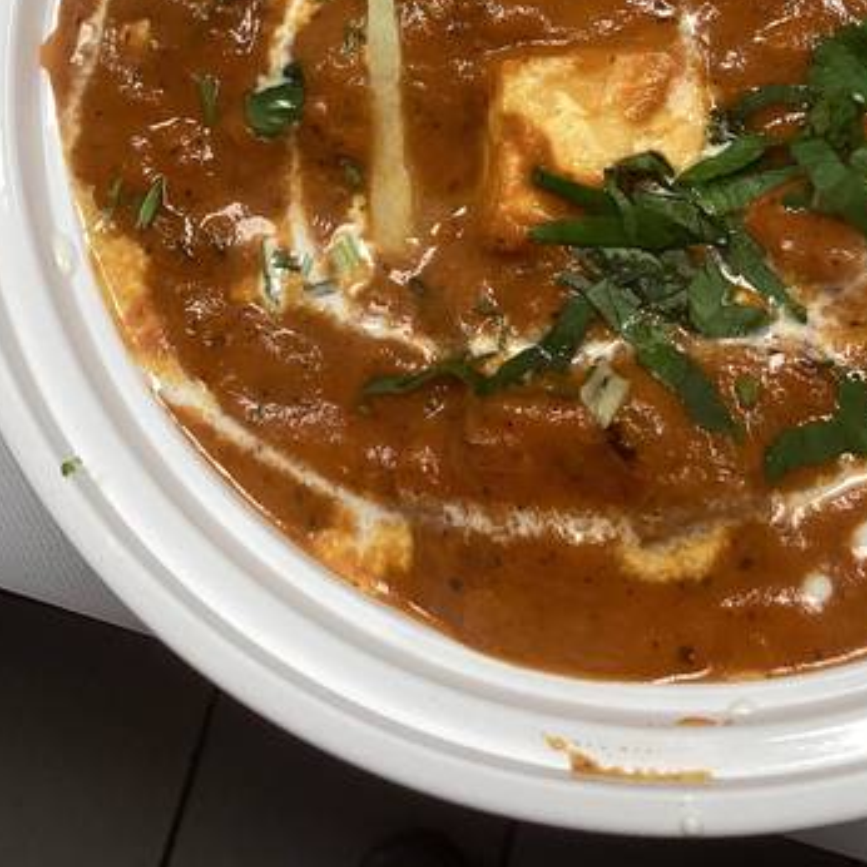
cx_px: 631
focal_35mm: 58
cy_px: 41
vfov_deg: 28.1
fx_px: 1644
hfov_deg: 29.2
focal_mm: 3.3
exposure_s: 1/60
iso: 80
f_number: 2.4
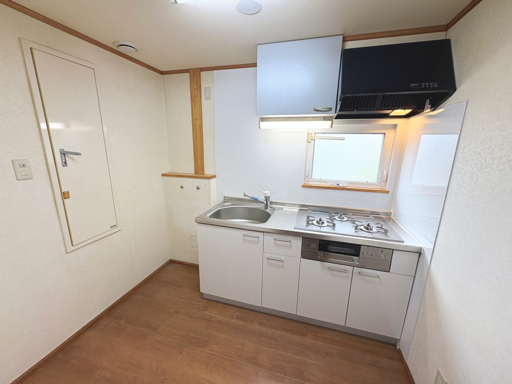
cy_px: 192
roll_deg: -0.2
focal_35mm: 14
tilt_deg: -13.0
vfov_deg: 85.7
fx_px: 207
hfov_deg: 102.1
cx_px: 256
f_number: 2.2
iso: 80
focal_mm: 2.22
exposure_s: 1/100
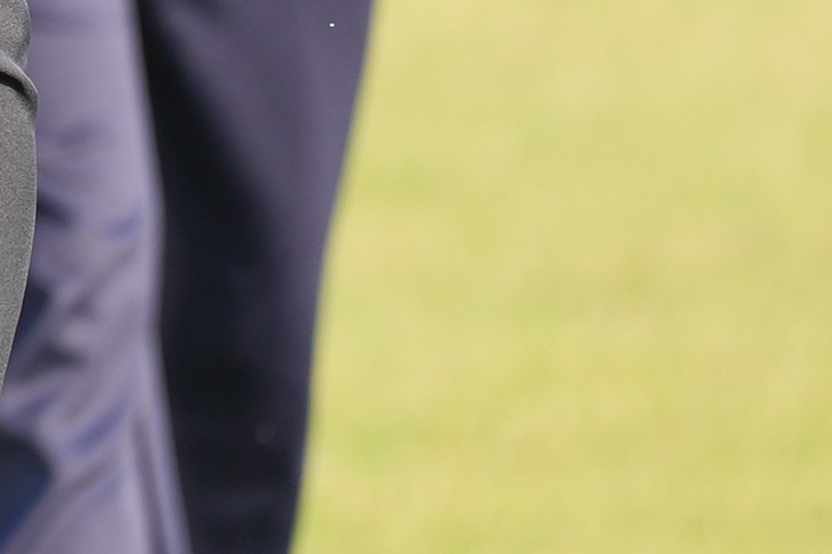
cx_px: -1433
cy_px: -782
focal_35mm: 1411
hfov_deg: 1.5
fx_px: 32600
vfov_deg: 1.0
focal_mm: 200
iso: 160
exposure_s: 1/640
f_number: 2.8
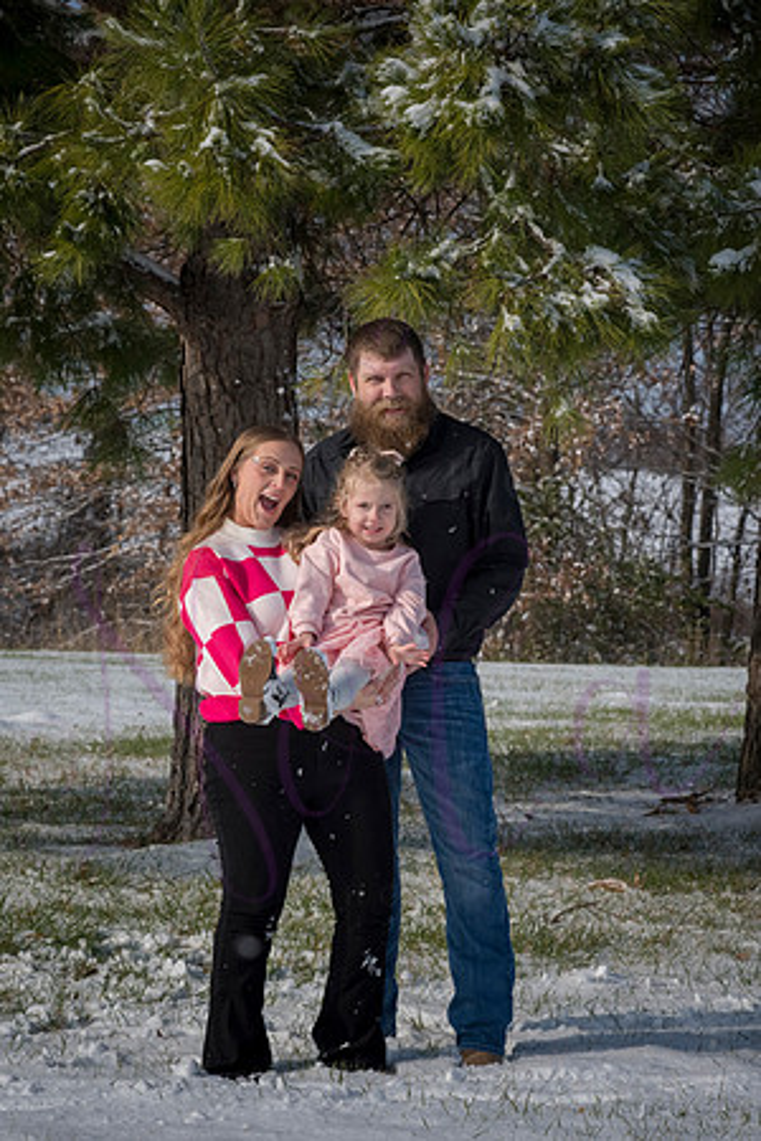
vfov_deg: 18.3
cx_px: 380
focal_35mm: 112
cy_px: 570
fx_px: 3551
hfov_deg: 12.2
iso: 640
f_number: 11
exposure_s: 1/1250
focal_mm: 112
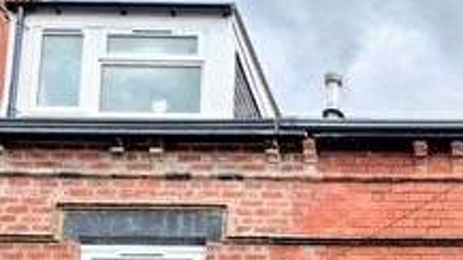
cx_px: 538
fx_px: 994
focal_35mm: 81
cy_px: 515
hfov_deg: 24.1
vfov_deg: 13.0
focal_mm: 5.4
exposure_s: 1/618
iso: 25
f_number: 1.8
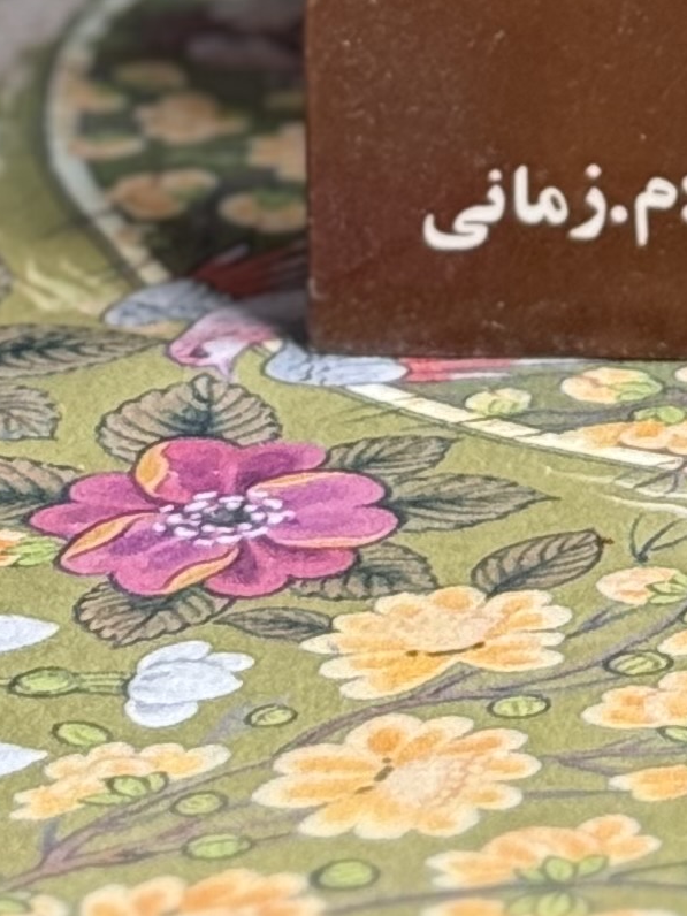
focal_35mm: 243
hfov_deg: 6.0
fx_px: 6430
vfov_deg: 7.7
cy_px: -1135
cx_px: 1071
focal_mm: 6.76
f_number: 1.78
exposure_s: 1/100
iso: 100
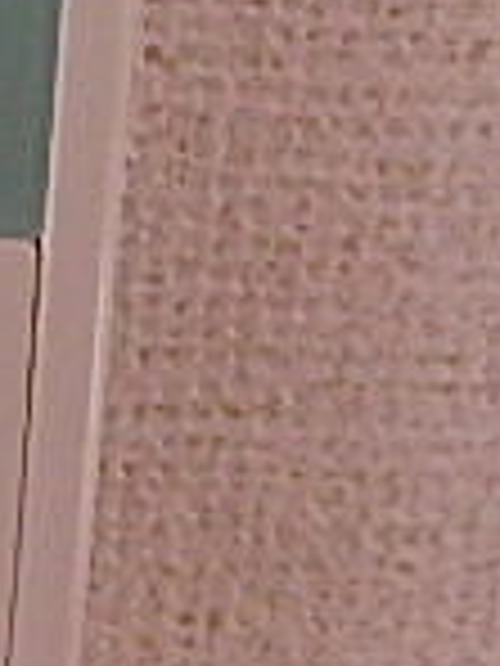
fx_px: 1753
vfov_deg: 20.9
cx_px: -775
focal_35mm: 91
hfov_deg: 12.2
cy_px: 9
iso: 800
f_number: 3.5
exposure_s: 1/200
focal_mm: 3.7
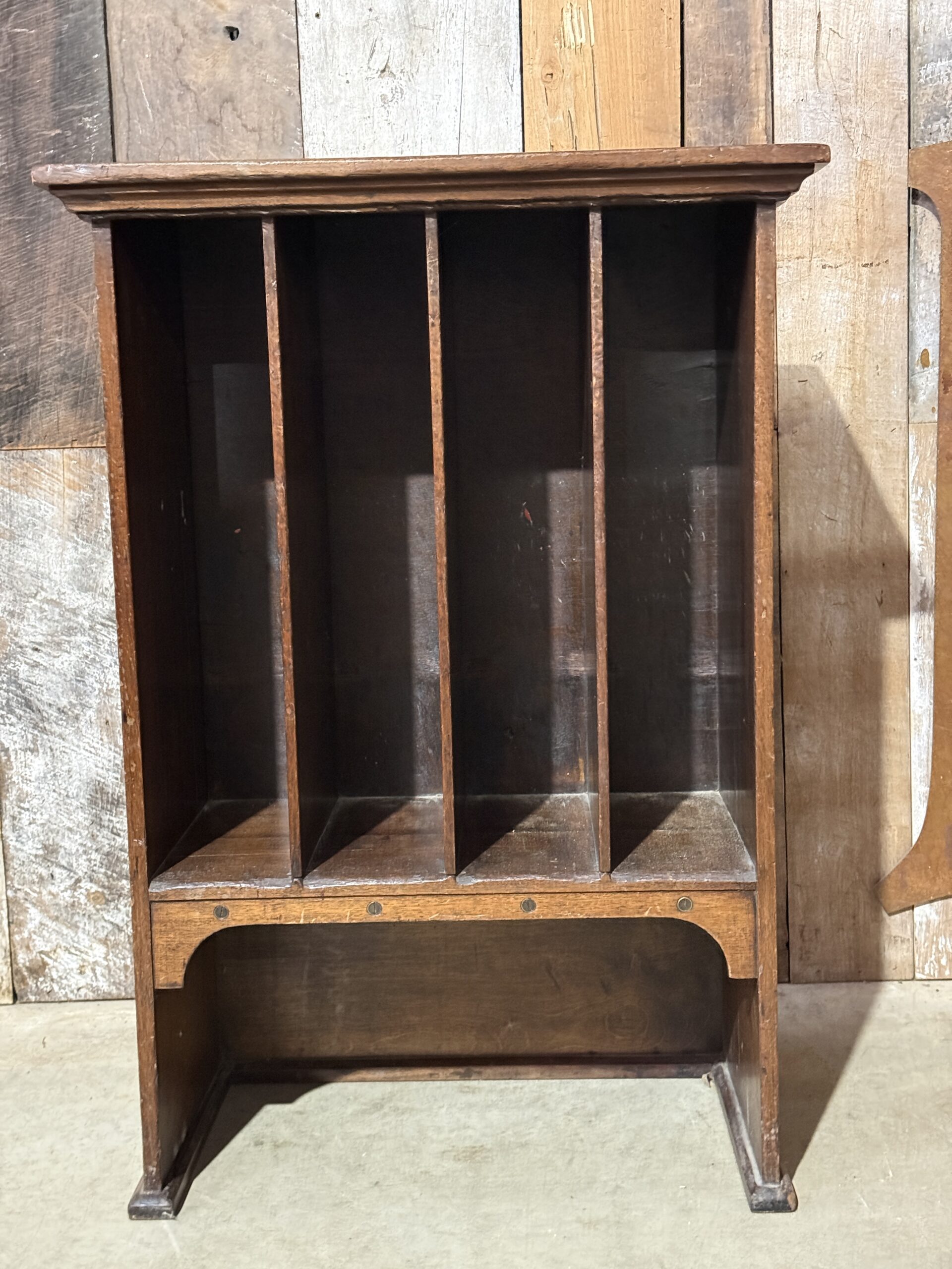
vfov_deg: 39.7
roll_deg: +0.9
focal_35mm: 48
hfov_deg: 30.3
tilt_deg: -8.3
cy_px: 634
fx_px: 1760
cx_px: 476
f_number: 1.78
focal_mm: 6.76
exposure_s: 1/28
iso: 800
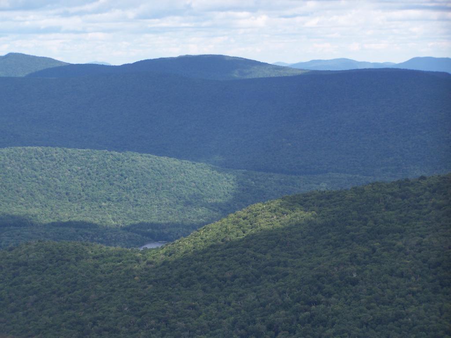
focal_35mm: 117
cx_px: 226
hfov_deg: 16.8
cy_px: 169
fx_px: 1524
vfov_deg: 12.7
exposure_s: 1/640
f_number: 3.2
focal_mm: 19.4
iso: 80
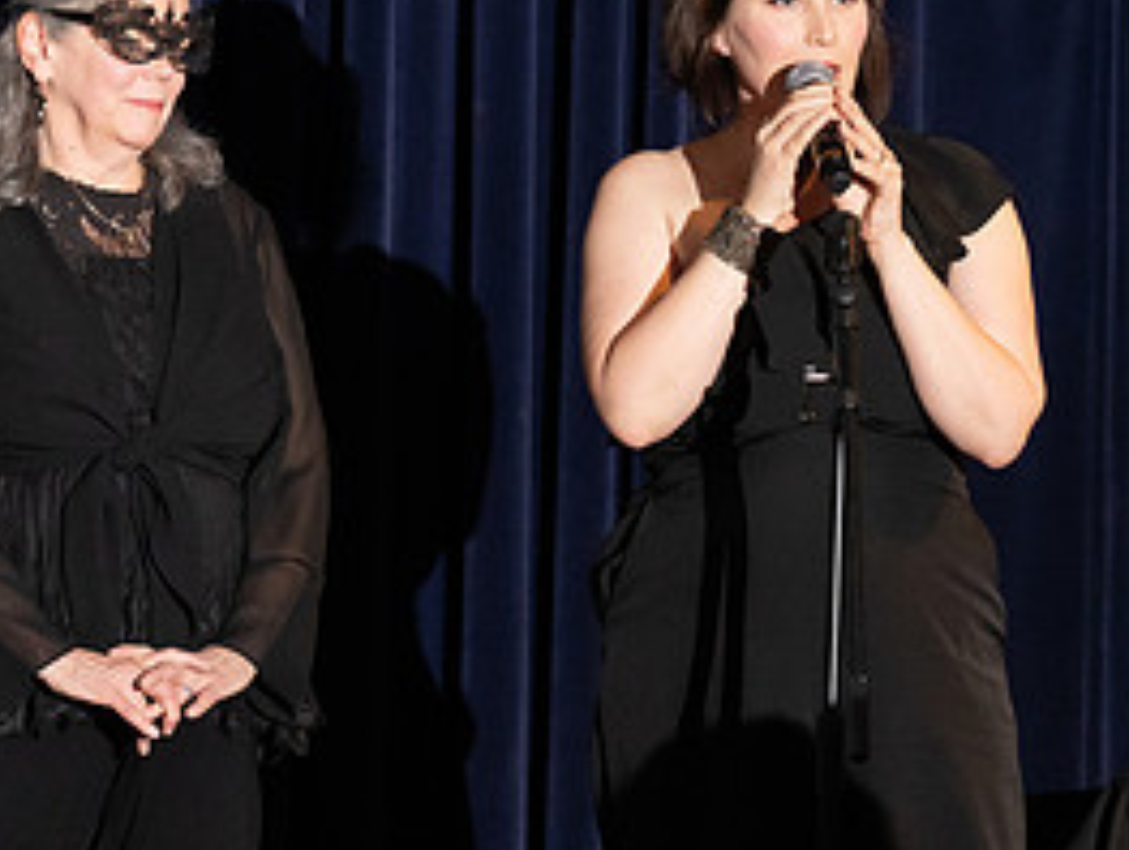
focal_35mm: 292
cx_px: 129
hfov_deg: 6.8
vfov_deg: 5.1
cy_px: 318
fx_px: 9537
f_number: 4.5
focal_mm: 92
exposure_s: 1/200
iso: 2500
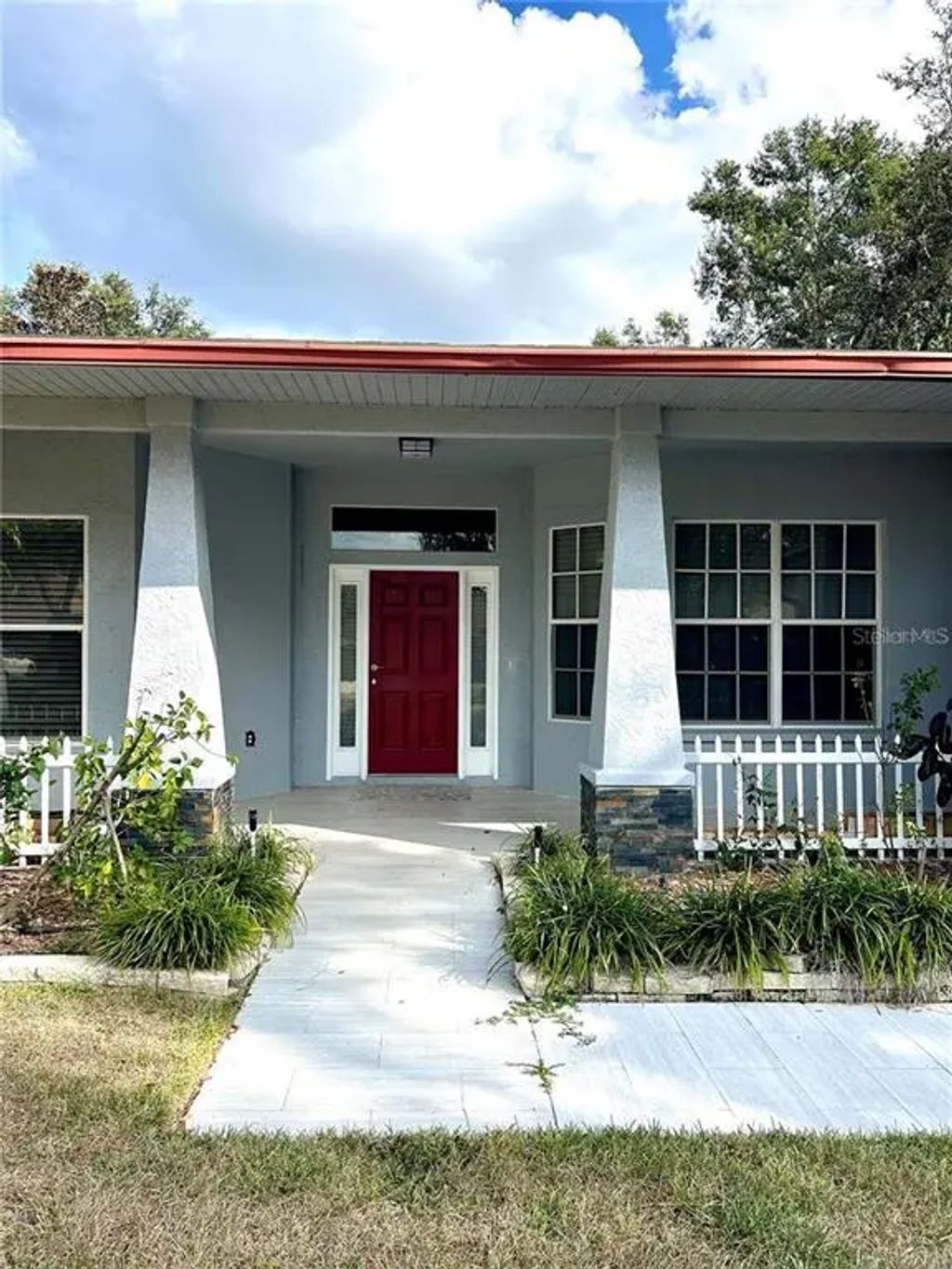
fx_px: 953
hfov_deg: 53.1
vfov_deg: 67.3
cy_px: 634
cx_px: 476
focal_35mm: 26
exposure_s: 1/3077
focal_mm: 5.7
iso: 50
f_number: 1.5
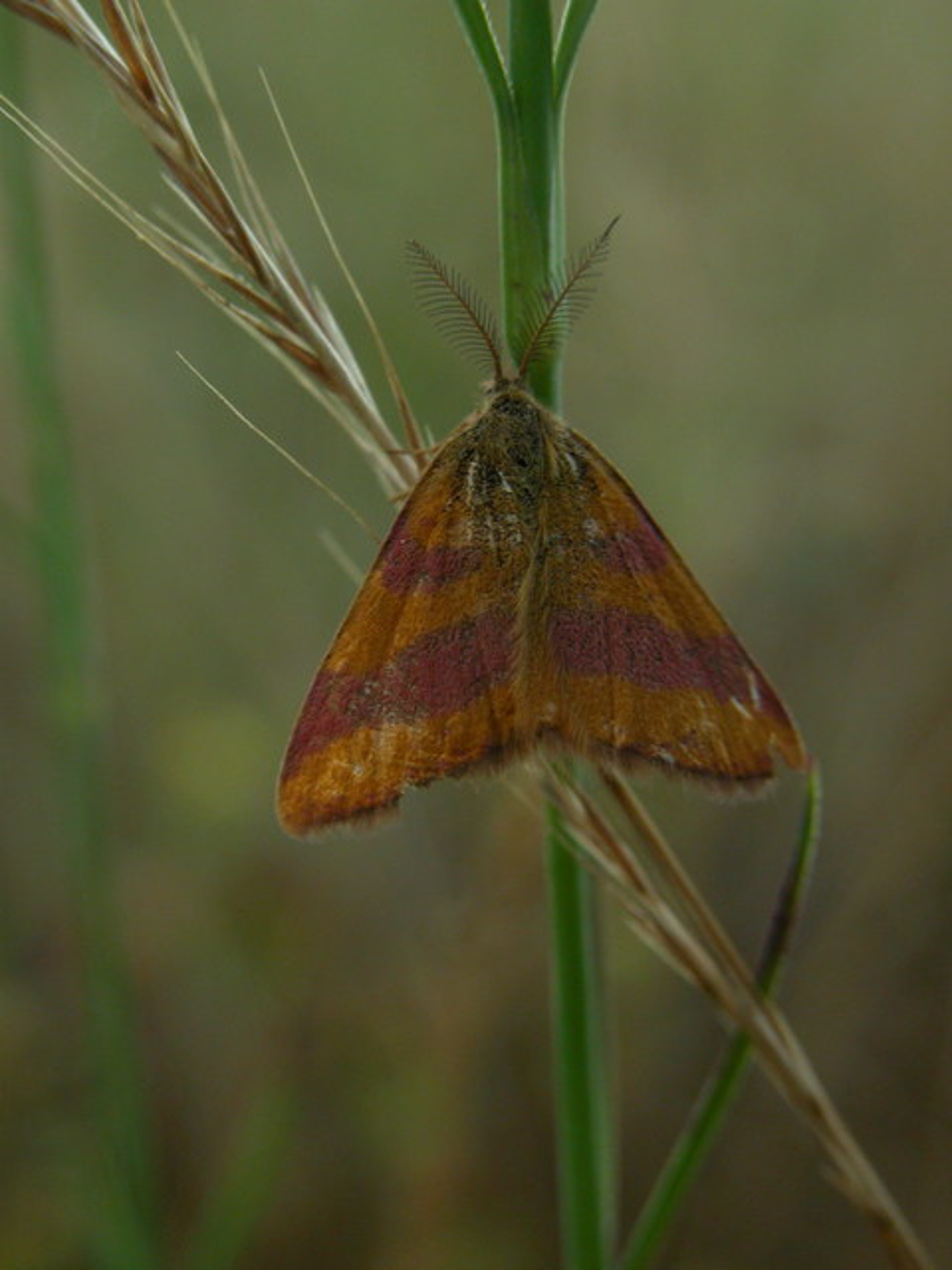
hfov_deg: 15.9
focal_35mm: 93
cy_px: 635
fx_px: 3410
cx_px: 476
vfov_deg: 21.1
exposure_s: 1/60.8
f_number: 5.7
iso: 200
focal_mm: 23.7
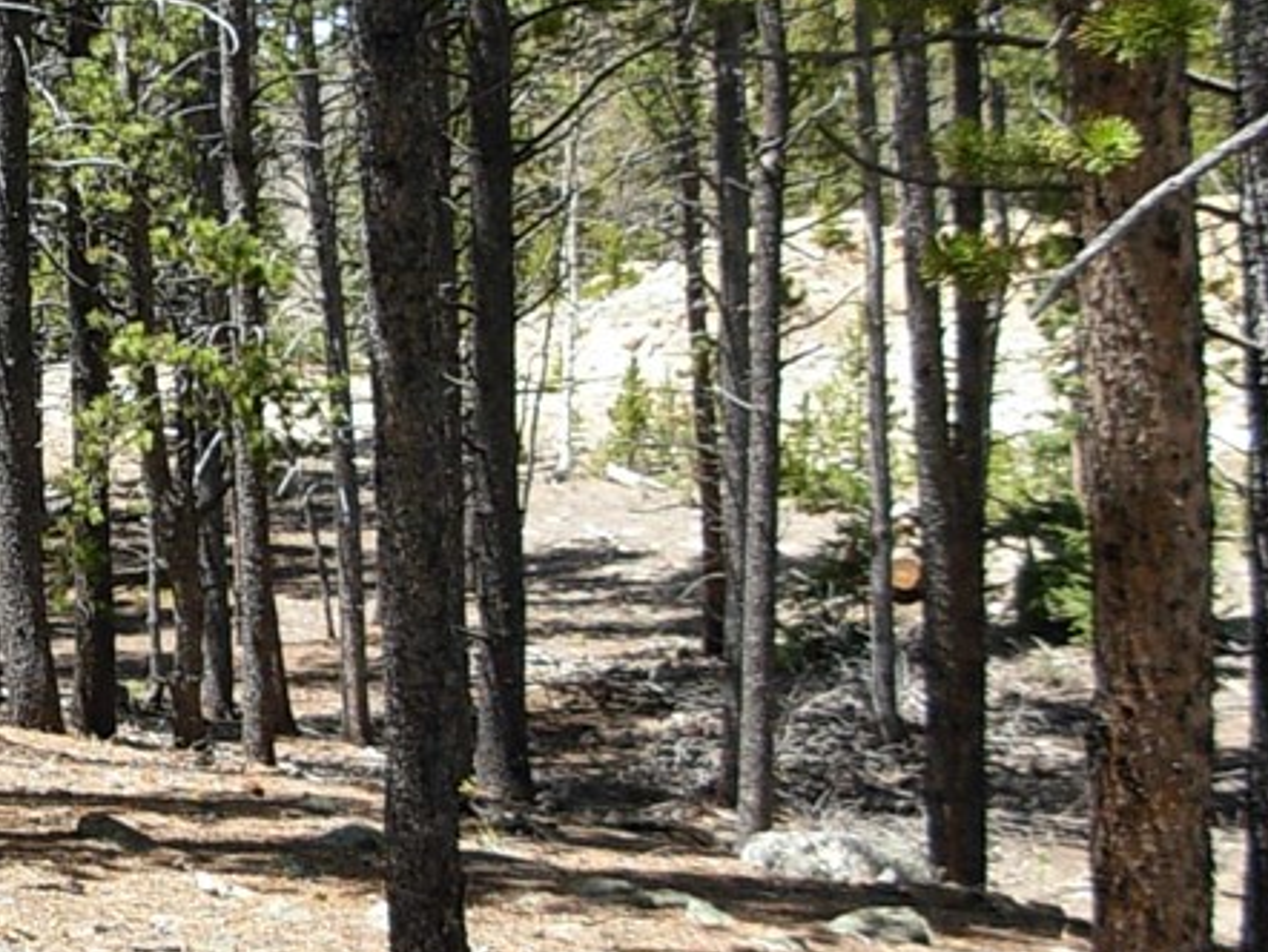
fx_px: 3225
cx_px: -17
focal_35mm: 88
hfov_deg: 21.4
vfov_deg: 16.8
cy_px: 439
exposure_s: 1/373
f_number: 2.9
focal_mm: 6.3
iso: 79
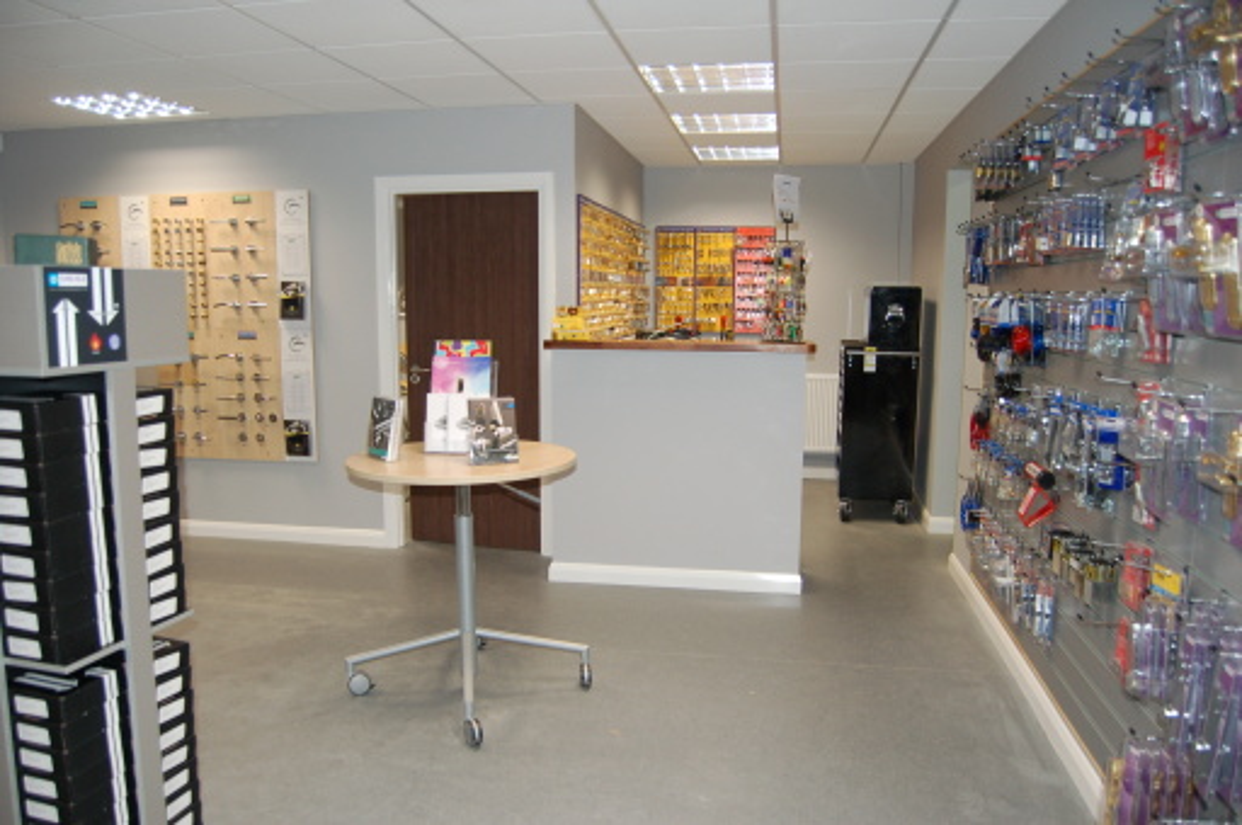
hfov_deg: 67.4
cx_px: 621
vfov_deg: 47.8
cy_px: 412
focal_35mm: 27
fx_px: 930
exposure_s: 1/60
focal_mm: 18
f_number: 3.5
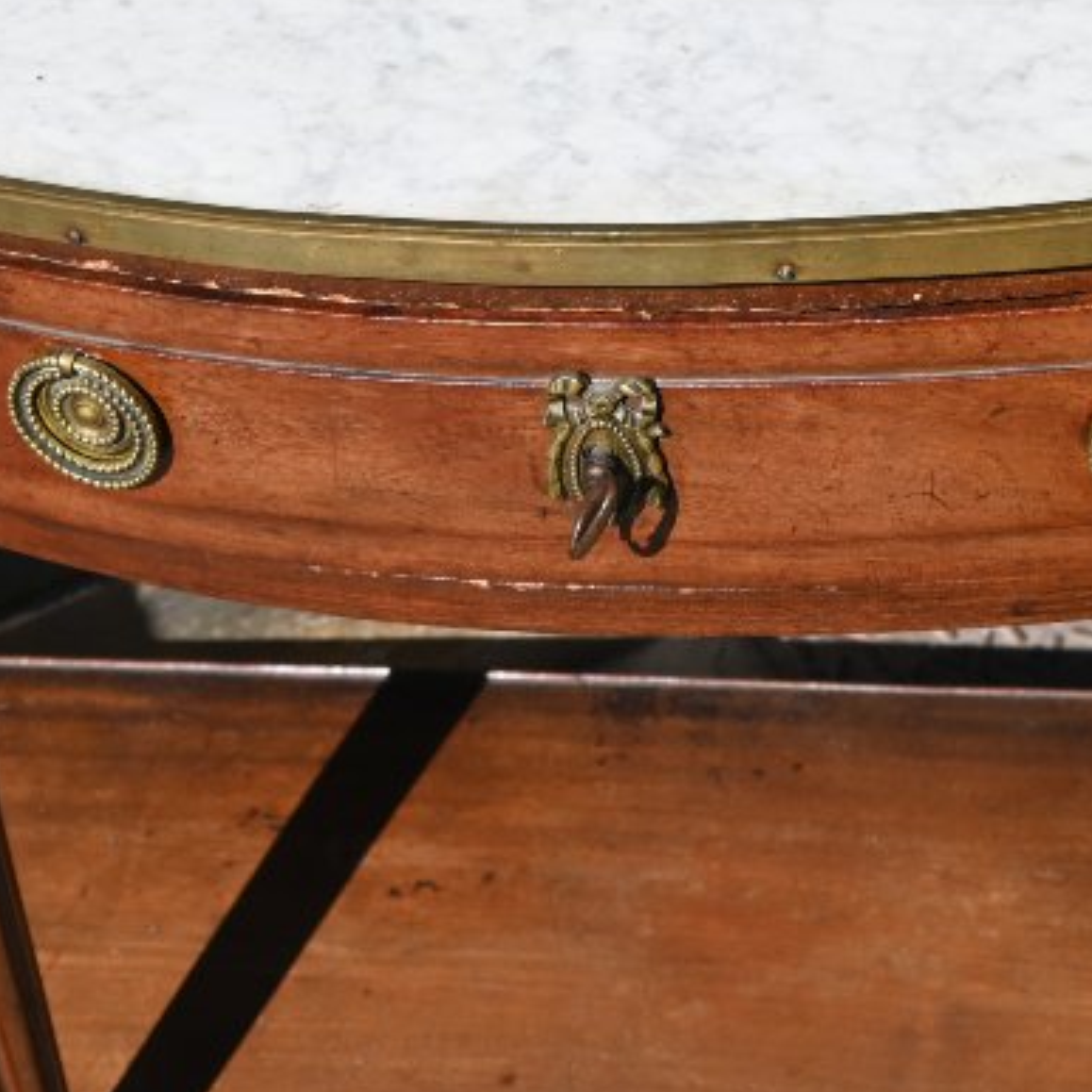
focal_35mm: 103
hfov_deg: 16.9
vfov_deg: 16.6
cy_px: 20
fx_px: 3676
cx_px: 639
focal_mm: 26
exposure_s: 1/400
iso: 100
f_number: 7.1
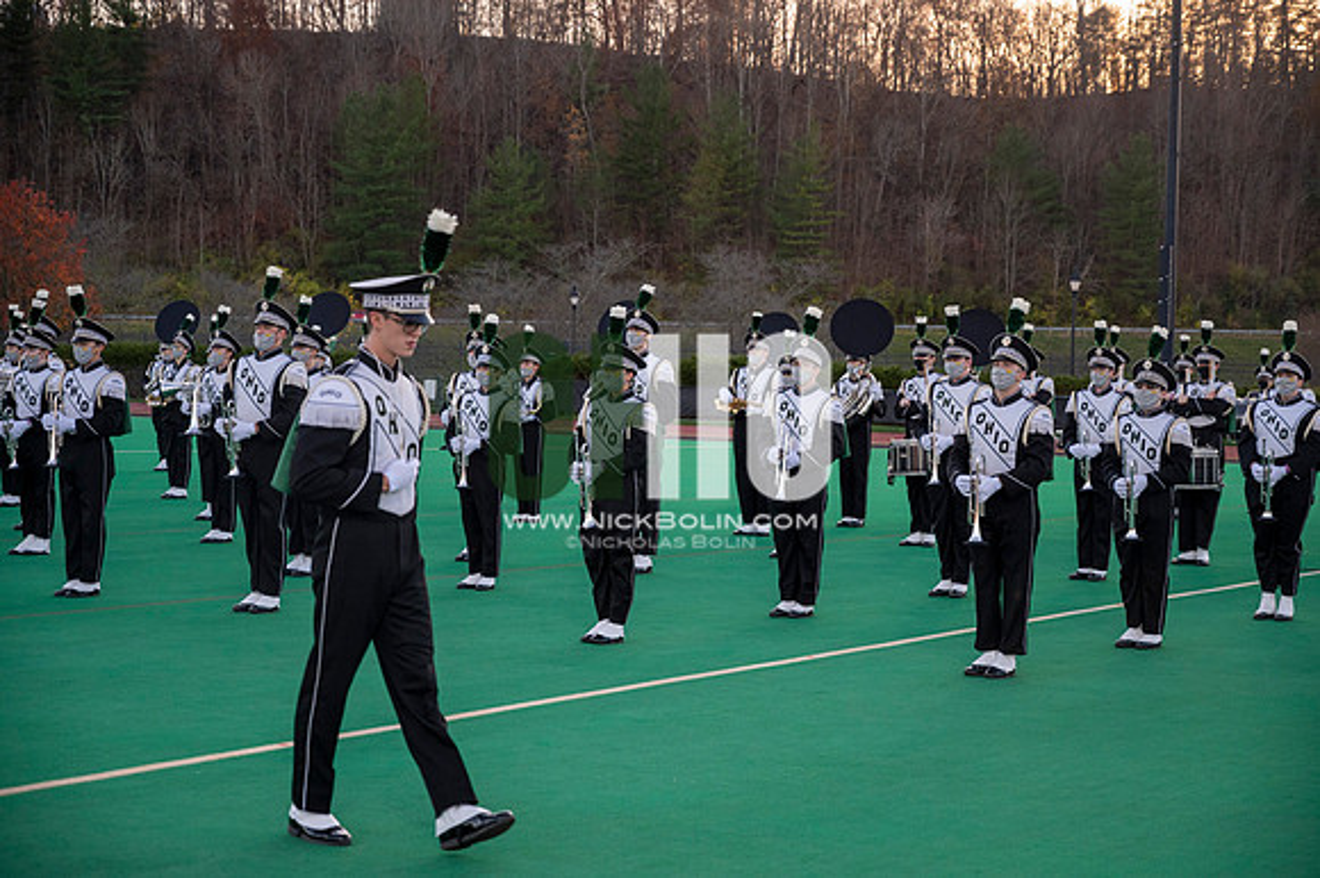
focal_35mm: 70
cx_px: 660
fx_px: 2565
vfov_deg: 19.4
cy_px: 439
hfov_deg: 28.9
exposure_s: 1/2000
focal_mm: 70
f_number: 4
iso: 2000
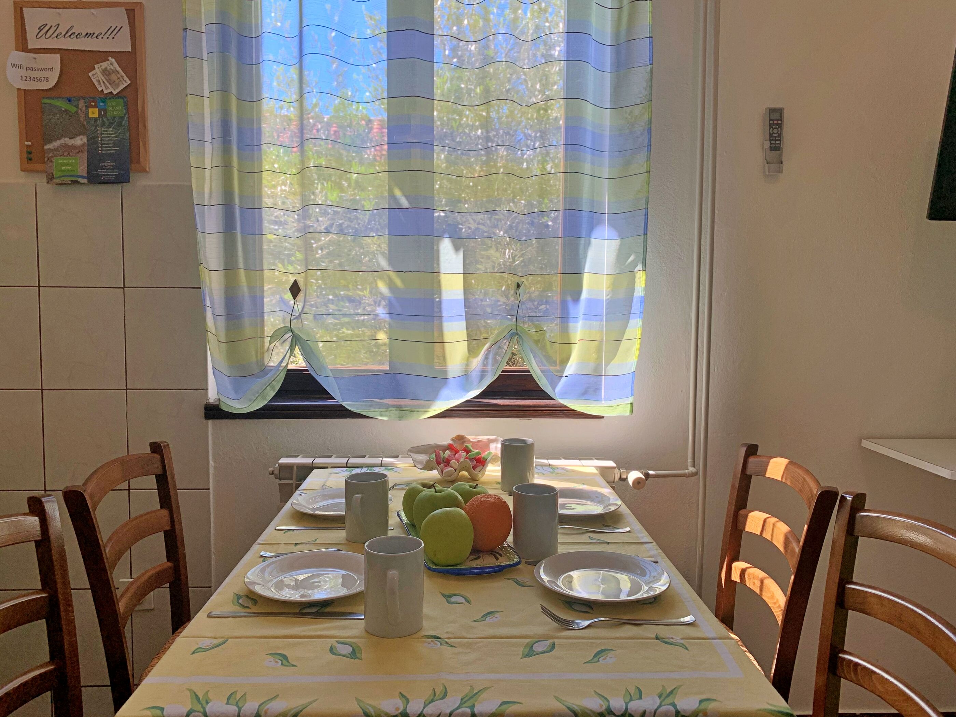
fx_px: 718
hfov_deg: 67.3
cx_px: 478
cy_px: 358
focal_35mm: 26
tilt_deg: -4.0
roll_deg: +0.3
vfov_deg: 53.1
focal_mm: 4.25
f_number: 1.8
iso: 25
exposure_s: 1/431
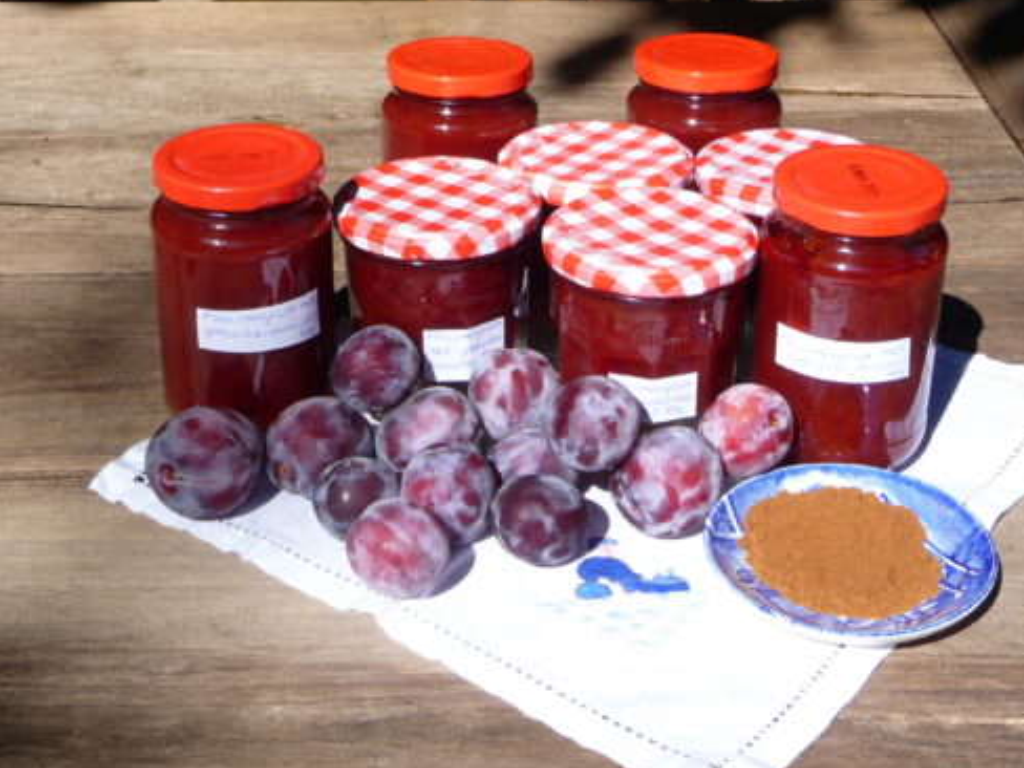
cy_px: 304
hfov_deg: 30.7
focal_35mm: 63
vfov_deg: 23.2
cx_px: 535
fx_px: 1864
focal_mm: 8
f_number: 4.2
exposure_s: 1/640
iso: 100
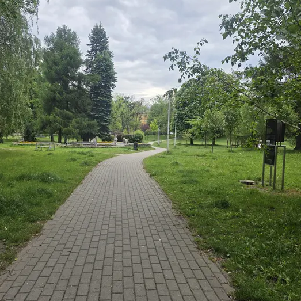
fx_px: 275
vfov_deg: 57.3
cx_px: 135
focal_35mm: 28
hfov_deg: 57.2
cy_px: 148
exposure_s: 1/359
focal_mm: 6.3
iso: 25
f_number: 1.7
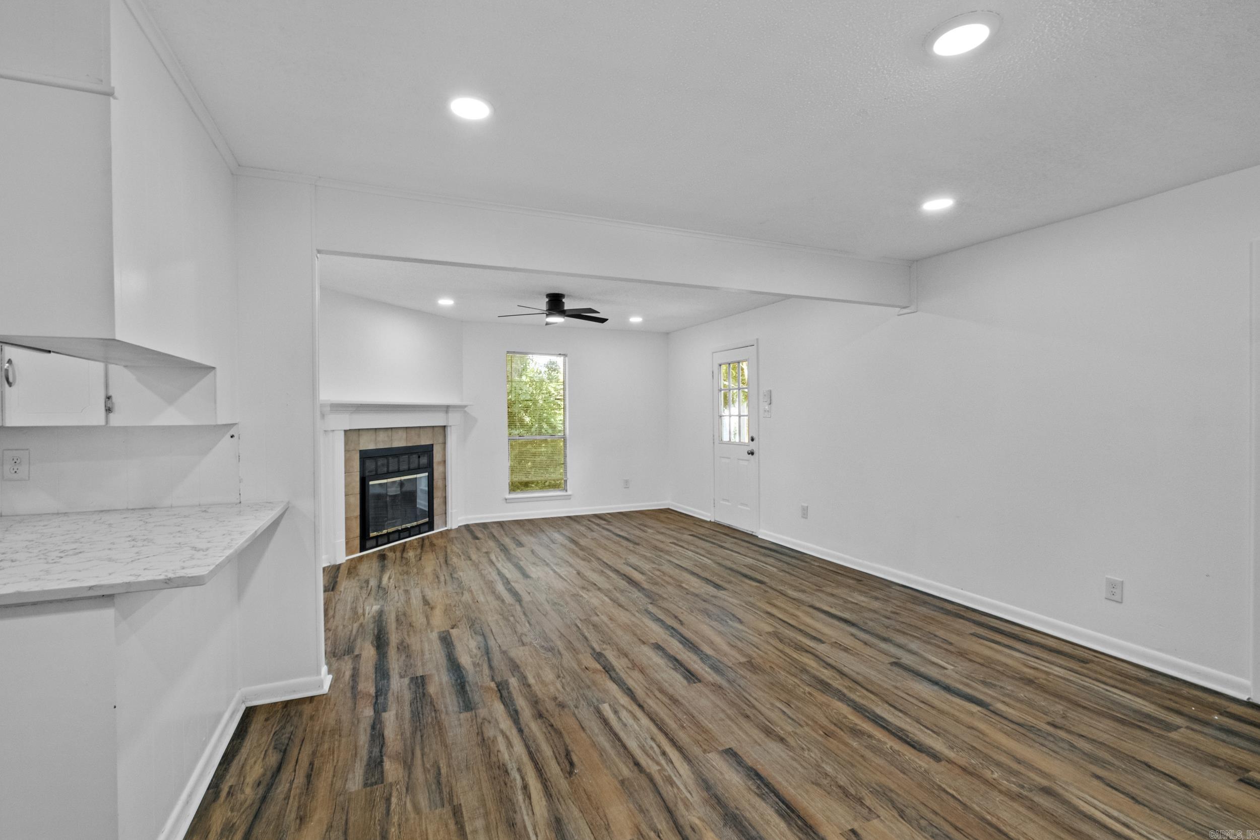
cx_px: 630
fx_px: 525
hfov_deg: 100.4
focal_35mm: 15
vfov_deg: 77.3
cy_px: 420
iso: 800
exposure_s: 1/6
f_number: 8
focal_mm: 10
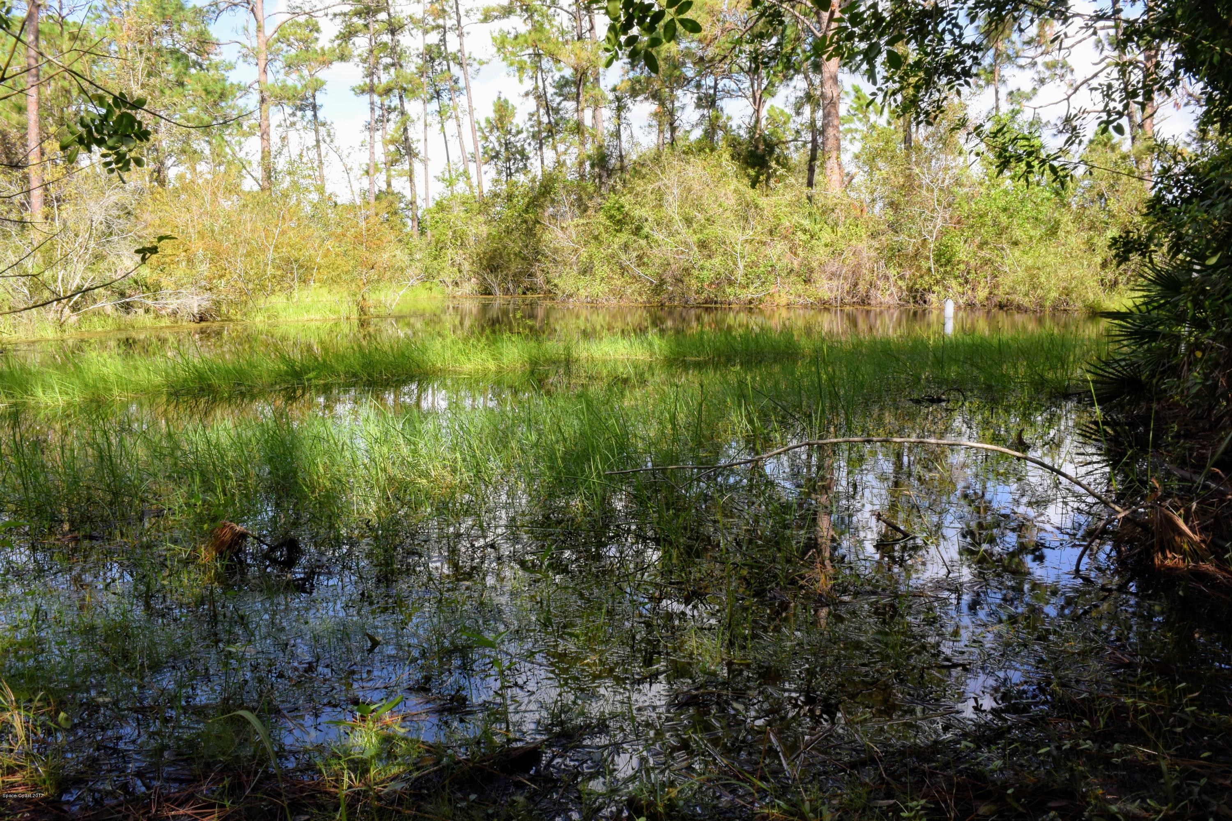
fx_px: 1026
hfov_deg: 61.9
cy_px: 410
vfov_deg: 43.6
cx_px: 616
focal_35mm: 30
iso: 160
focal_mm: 11.4
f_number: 11
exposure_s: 1/60
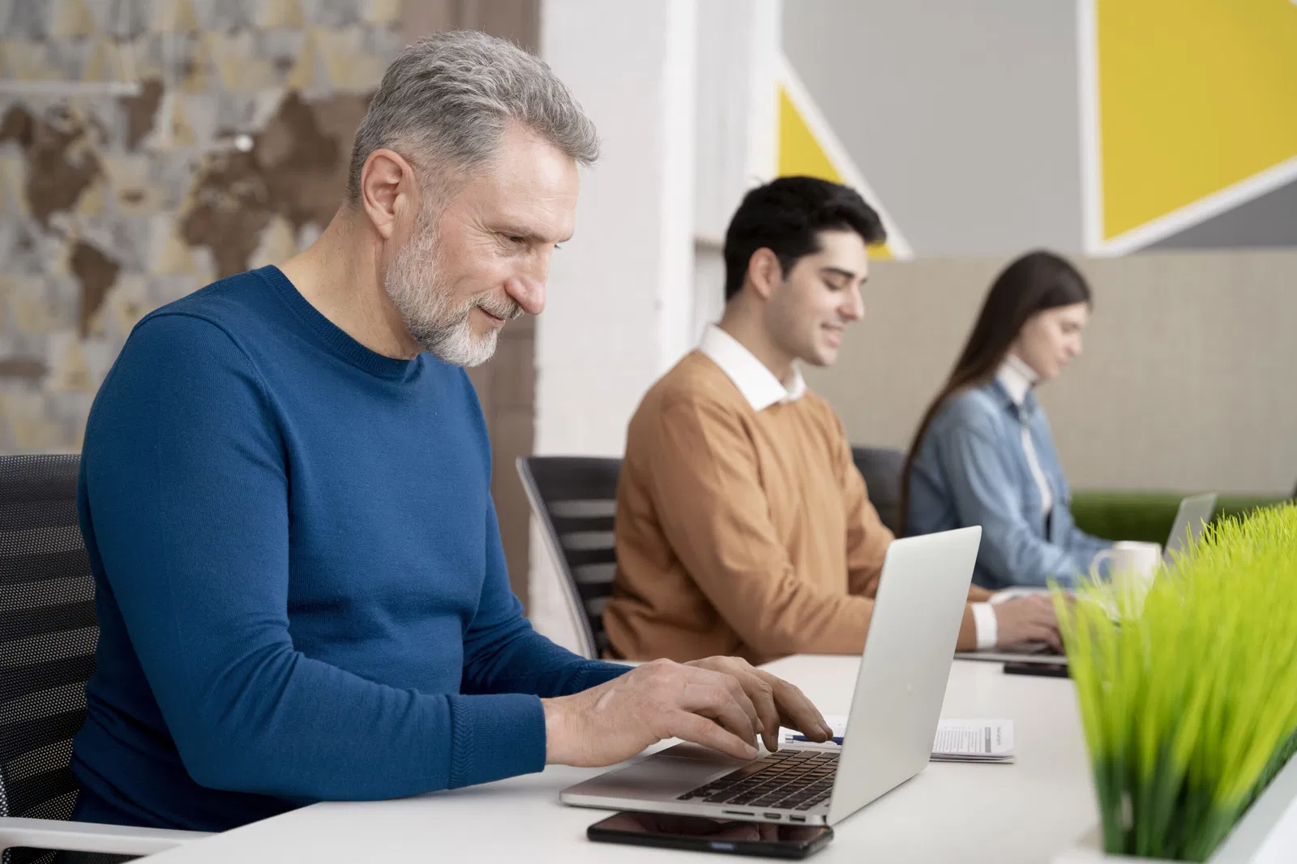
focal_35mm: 58
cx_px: 648
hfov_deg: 34.5
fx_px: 2085
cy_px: 432
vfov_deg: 23.4
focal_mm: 57.9
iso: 500
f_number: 4
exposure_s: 1/500
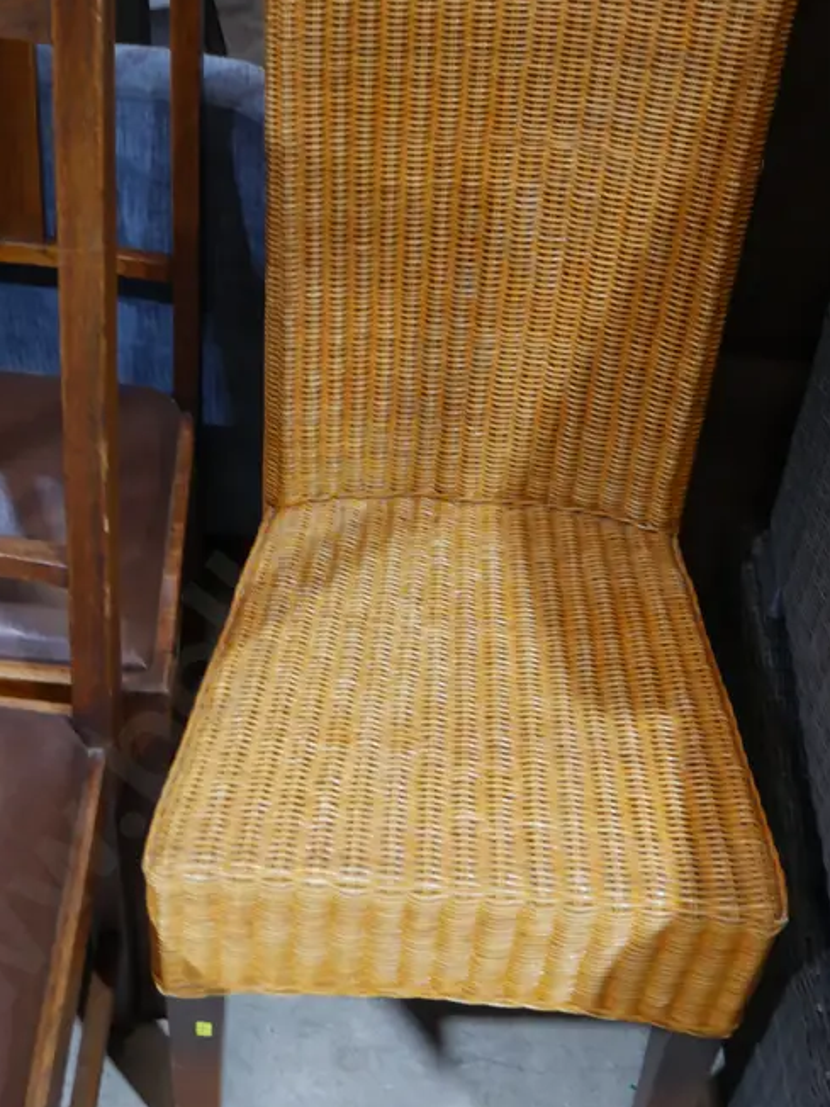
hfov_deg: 32.9
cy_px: 411
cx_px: 408
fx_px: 1407
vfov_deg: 42.6
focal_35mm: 44
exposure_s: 1/60
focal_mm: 14
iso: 640
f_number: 3.5
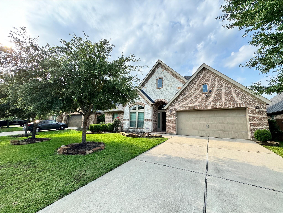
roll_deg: -1.3
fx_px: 114
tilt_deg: +7.9
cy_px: 106
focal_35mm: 14
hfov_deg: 102.1
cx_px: 142
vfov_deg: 85.7
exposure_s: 1/488
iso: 40
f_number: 2.2
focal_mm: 2.22
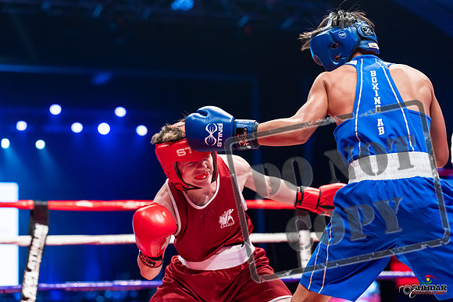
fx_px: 944
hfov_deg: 27.0
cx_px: 226
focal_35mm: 75
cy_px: 151
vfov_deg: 18.2
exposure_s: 1/1000
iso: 3200
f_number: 2.5
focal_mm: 75
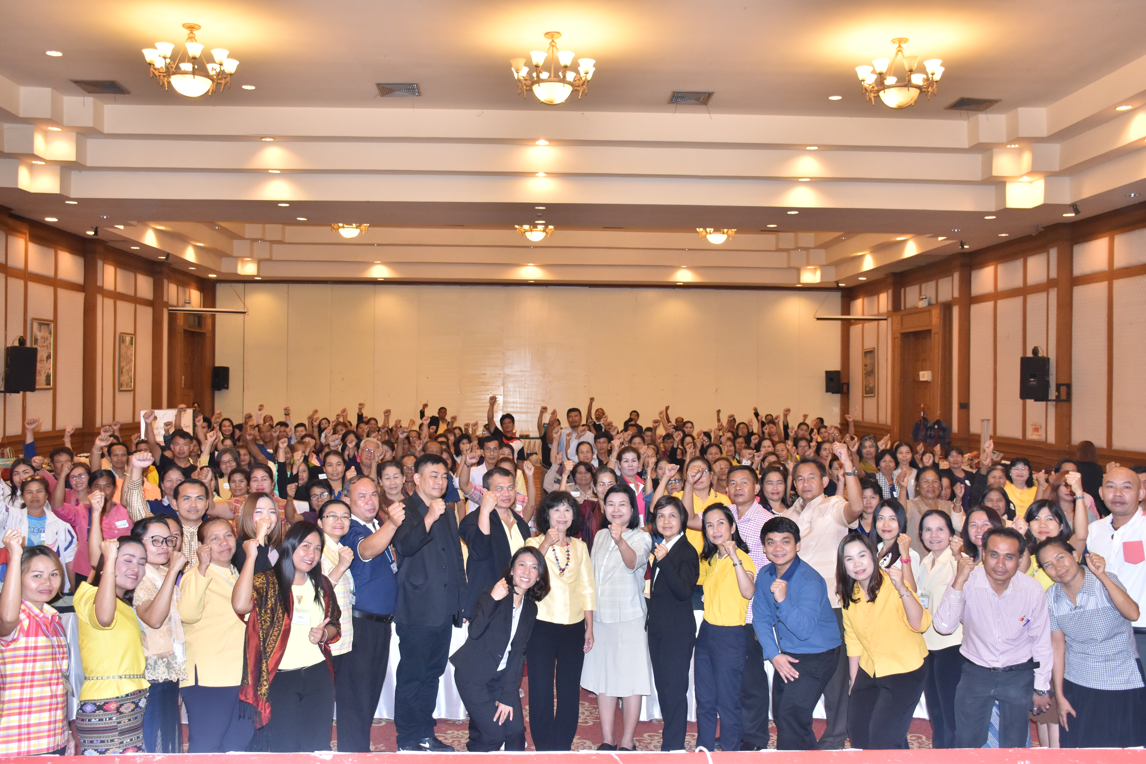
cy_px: 382
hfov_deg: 57.2
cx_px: 573
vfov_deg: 40.0
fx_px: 1050
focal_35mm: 33
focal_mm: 22
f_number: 5.6
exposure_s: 1/100
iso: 1250
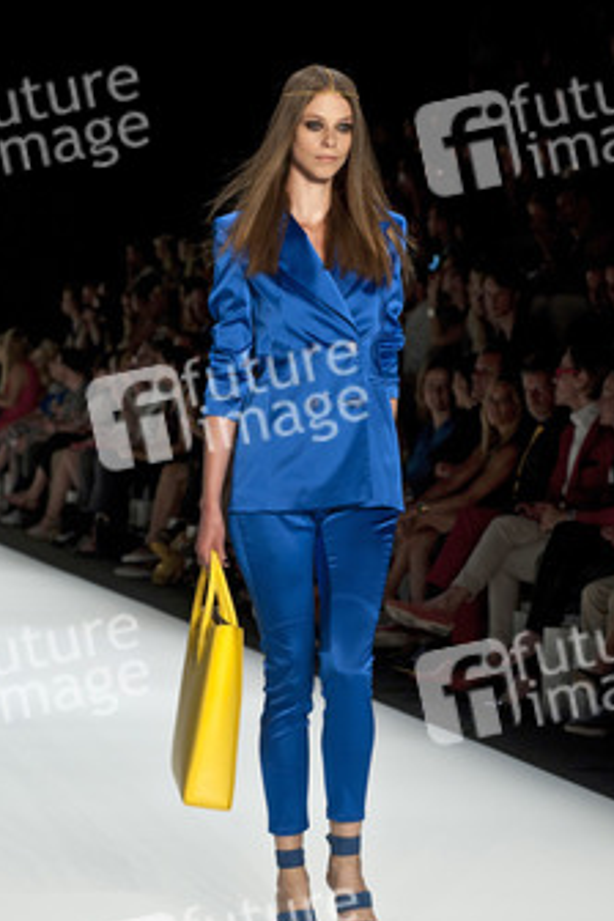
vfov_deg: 17.2
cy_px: 543
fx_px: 3044
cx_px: 308
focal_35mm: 119
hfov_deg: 11.5
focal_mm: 100
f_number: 7.1
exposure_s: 1/250
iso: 1600
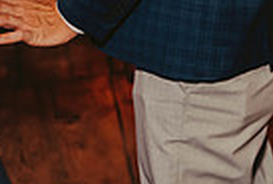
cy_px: -173
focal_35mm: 190
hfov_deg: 10.6
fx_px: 1444
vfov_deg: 7.0
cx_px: 343
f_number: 2.8
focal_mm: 45
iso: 1000
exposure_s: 1/160
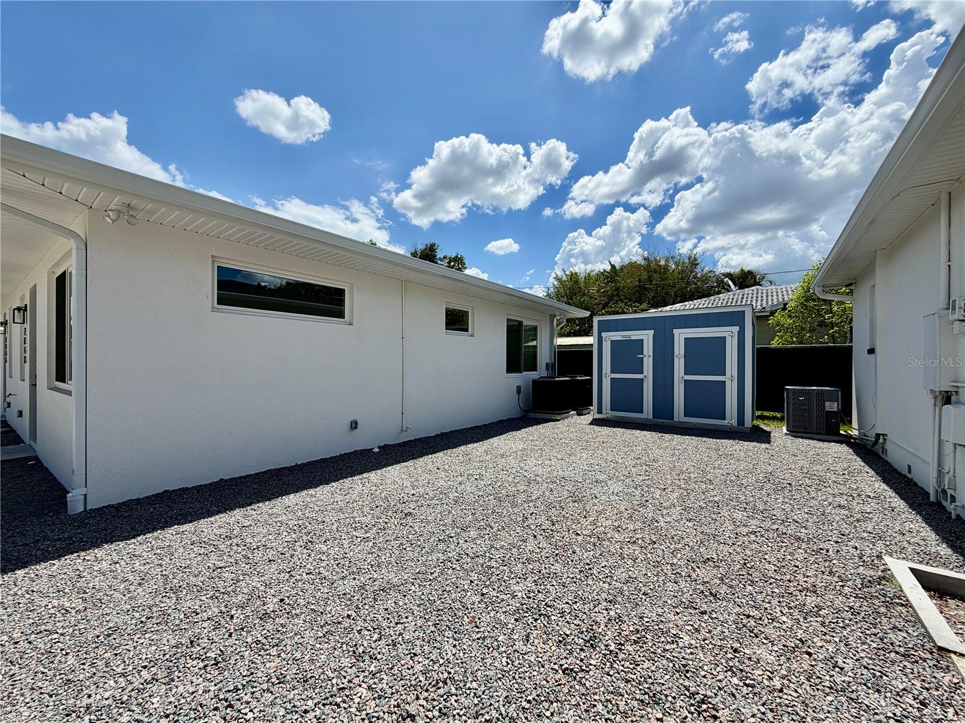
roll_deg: +0.1
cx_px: 482
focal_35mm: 14
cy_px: 362
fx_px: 390
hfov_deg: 102.1
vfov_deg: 85.7
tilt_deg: +0.1
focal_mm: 2.22
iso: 20
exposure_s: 1/1368
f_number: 2.2
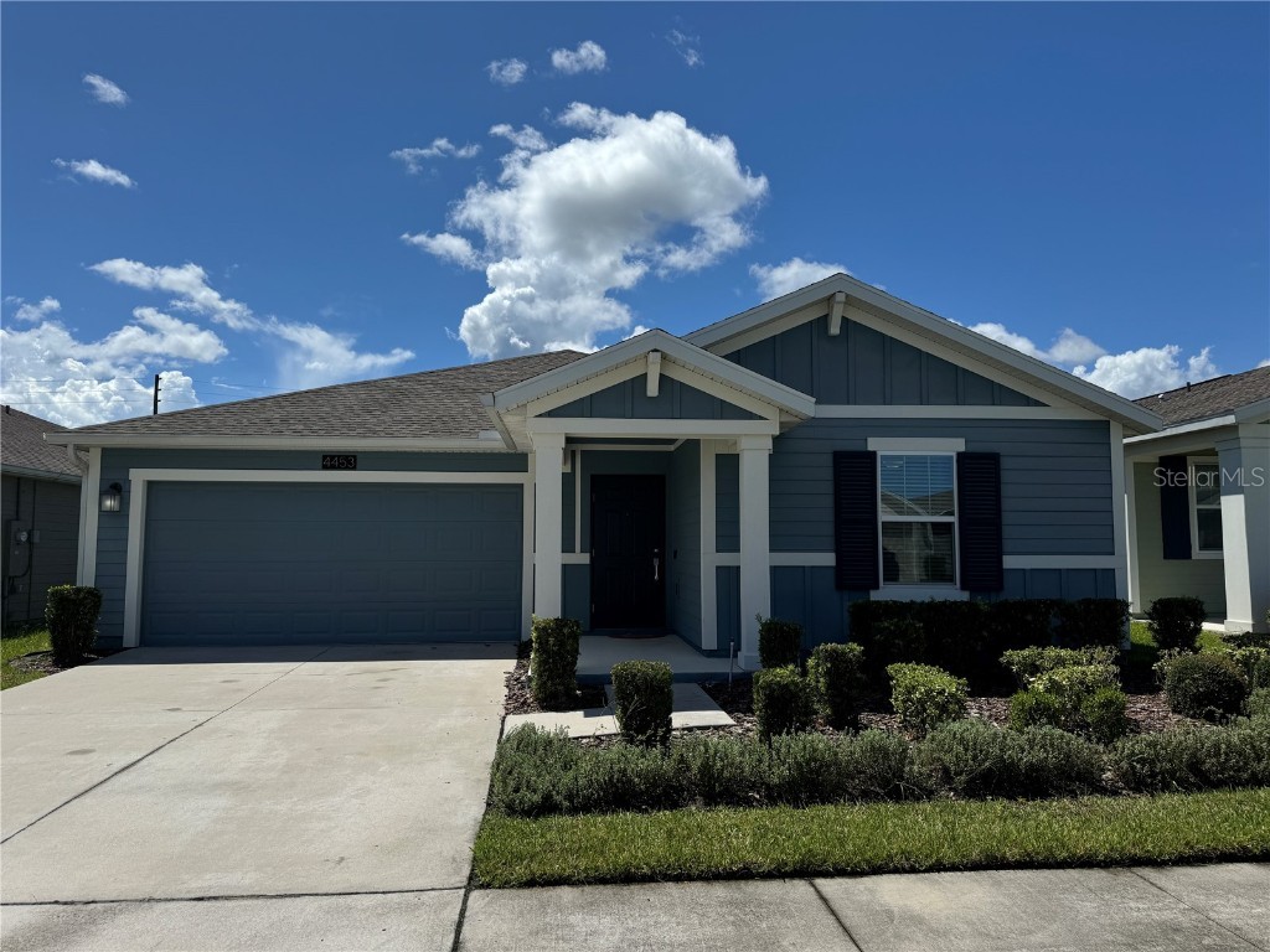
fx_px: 881
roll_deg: -0.3
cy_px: 476
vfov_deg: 56.8
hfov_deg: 71.6
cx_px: 635
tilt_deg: +4.6
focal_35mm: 24
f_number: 1.78
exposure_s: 1/10417
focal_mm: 6.76
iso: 80
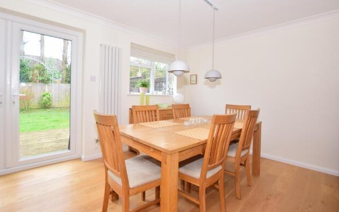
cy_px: 96
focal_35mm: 16
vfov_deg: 71.1
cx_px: 163
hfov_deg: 97.8
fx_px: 148
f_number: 5
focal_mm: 10
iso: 200
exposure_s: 1/15
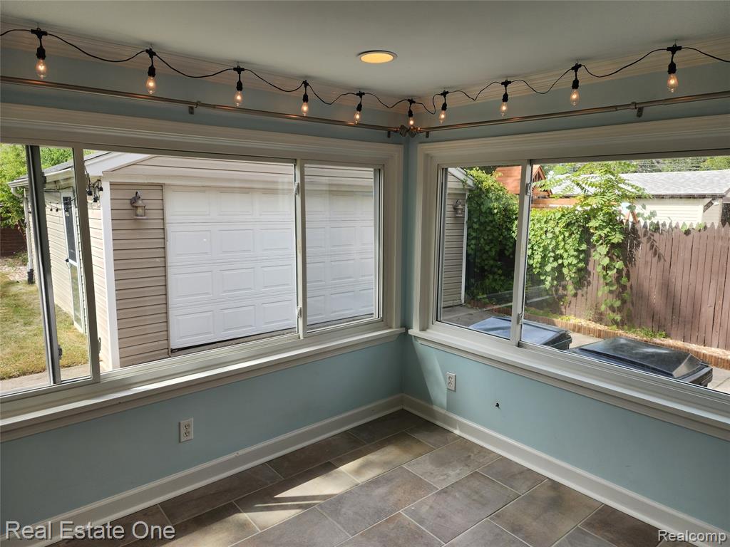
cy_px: 274
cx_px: 365
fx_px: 485
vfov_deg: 58.9
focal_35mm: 23
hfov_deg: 73.9
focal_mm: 6.4
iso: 12
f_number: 1.8
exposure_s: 1/197
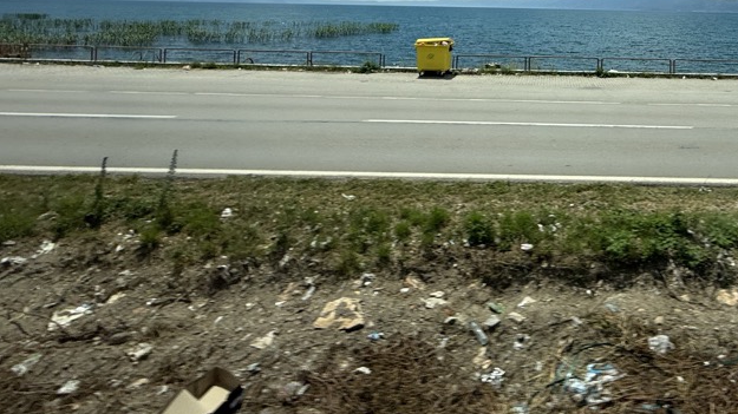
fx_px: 489
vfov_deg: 40.6
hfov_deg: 68.5
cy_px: 6
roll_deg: -3.3
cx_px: 567
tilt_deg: +0.6
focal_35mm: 25
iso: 40
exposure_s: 1/510
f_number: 2.2
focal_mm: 2.22
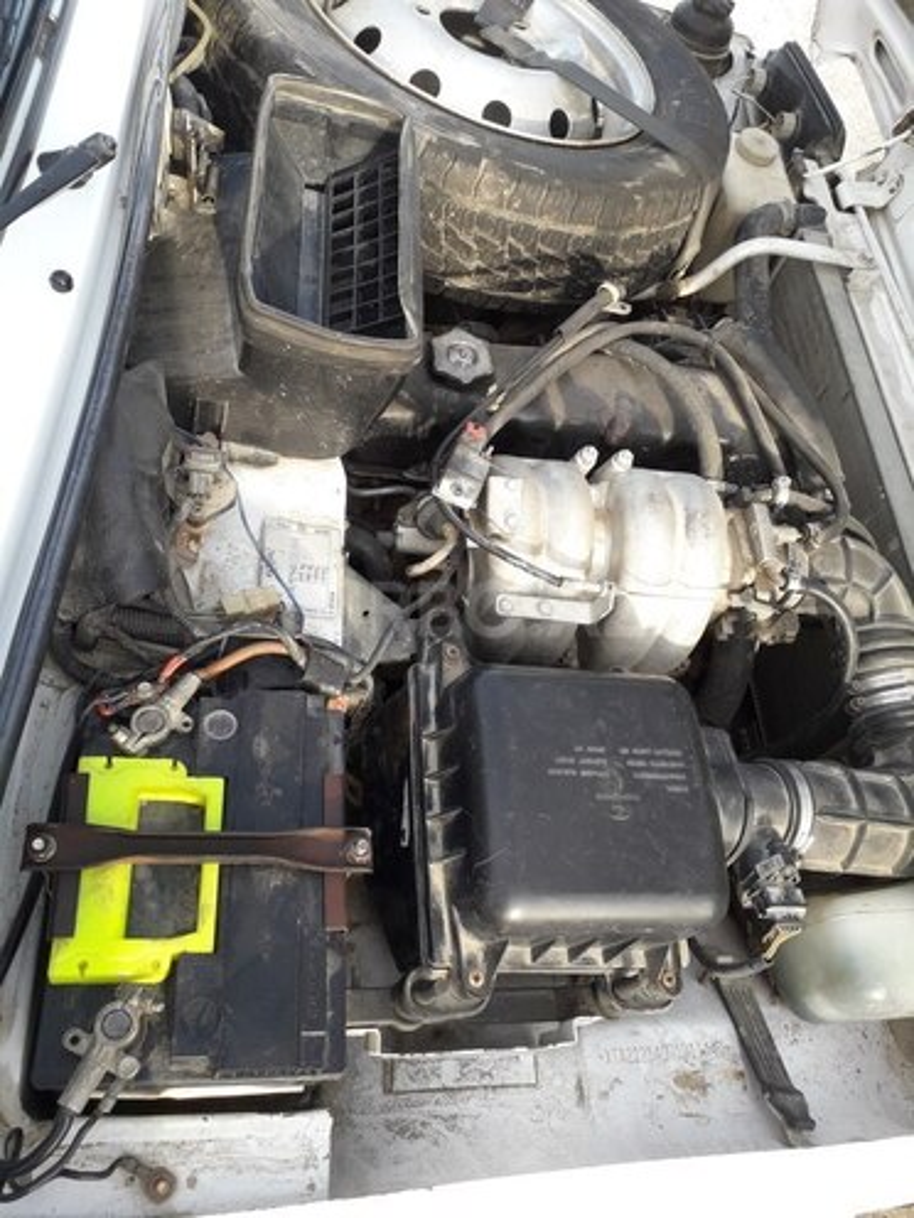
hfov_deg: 51.4
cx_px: 457
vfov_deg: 65.3
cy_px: 609
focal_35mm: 27
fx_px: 951
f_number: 1.9
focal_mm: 3.6
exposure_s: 1/248
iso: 40
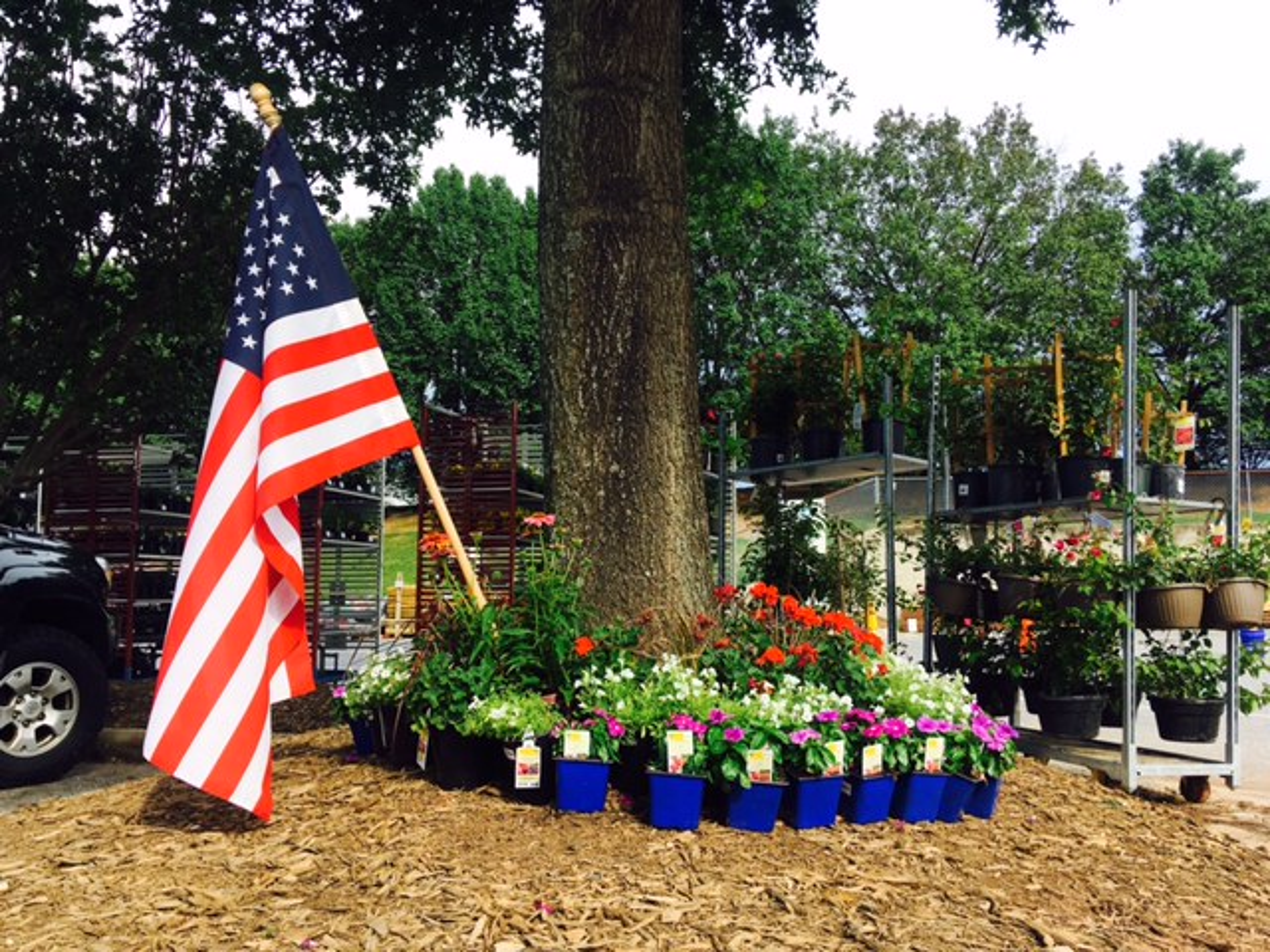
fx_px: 1064
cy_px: 476
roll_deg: -0.3
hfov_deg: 61.7
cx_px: 635
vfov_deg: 48.2
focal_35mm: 29
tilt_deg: +6.5
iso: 25
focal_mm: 4.15
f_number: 2.2
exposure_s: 1/472
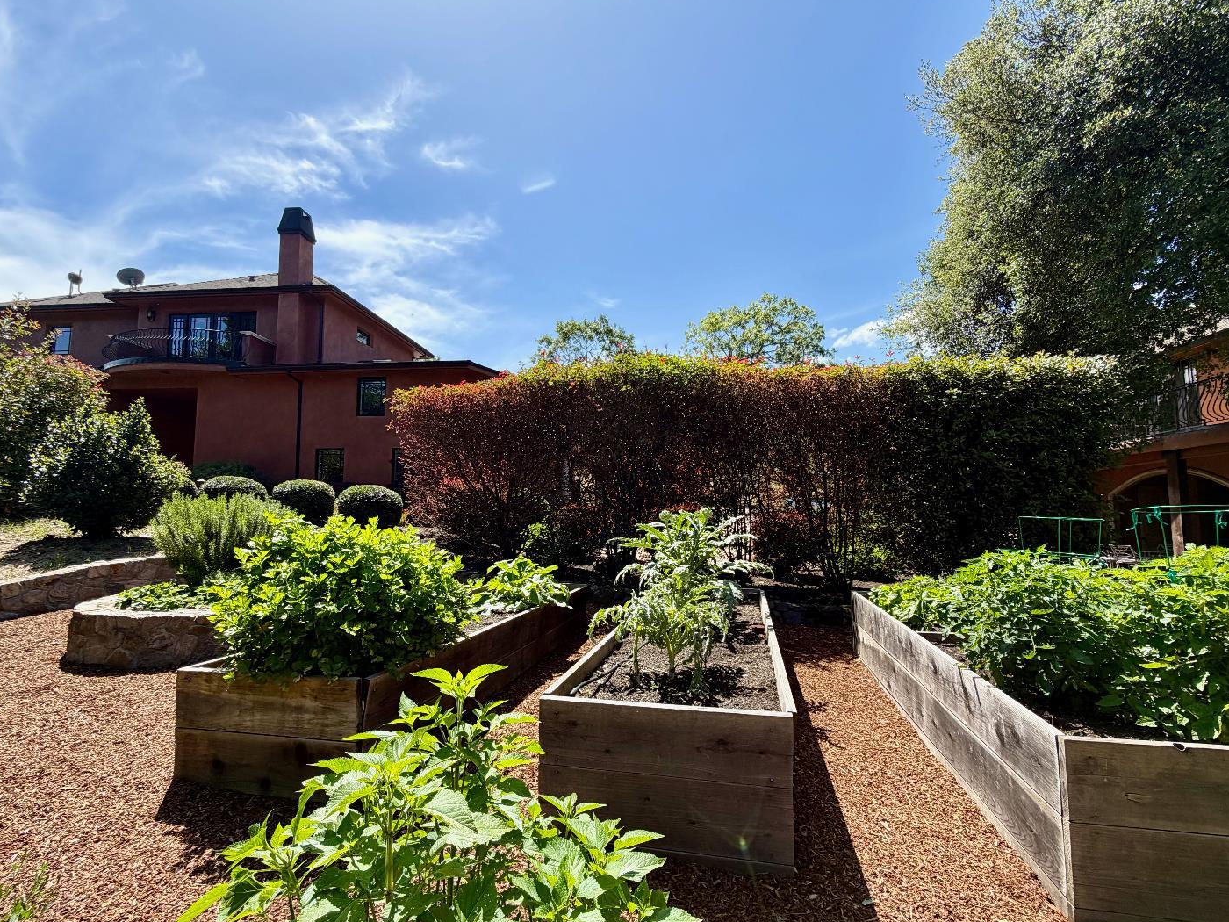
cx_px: 628
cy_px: 483
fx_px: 533
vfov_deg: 81.7
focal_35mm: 15
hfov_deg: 98.2
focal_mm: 2.22
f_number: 2.2
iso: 32
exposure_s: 1/770
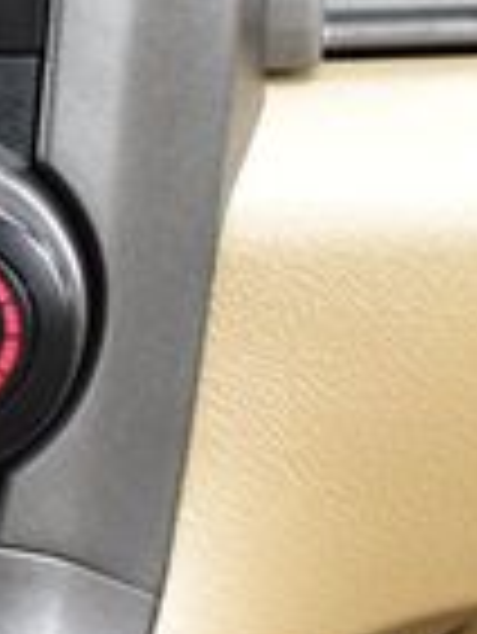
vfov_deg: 7.5
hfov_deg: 5.5
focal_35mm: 261
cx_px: -688
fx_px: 4788
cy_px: -283
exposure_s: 1/25
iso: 400
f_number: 7.1
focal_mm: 40
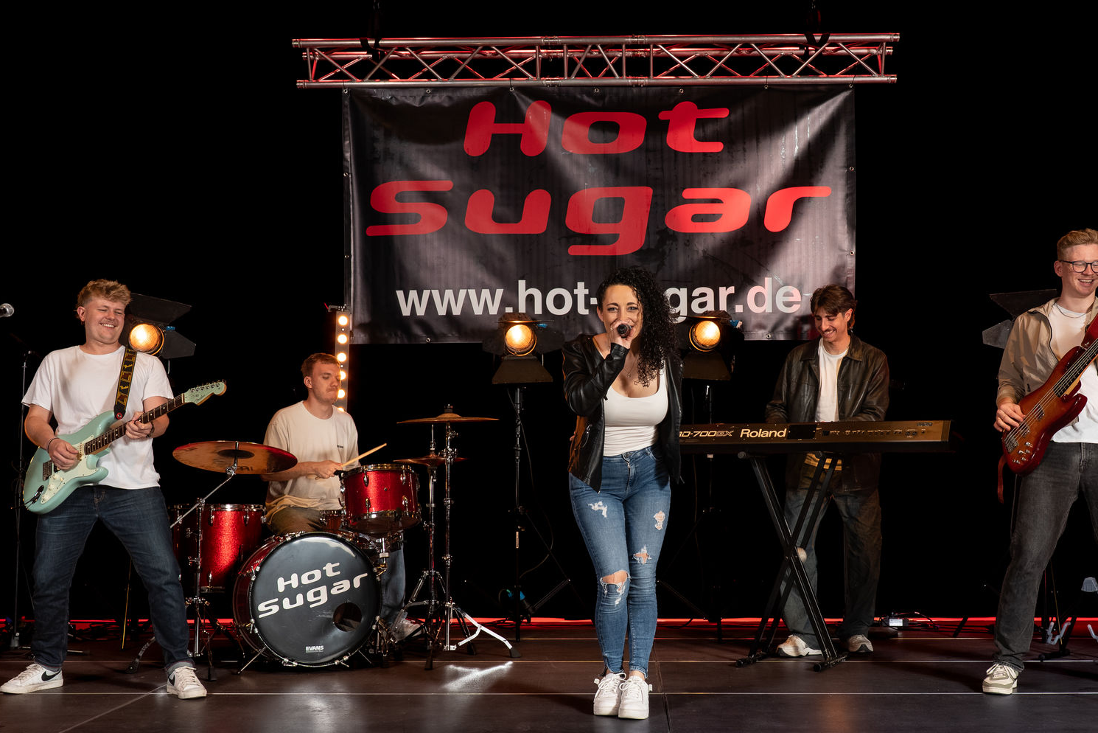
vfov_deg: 29.9
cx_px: 618
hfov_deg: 43.5
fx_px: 1373
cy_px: 392
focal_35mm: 45
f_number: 5.6
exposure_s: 1/250
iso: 1600
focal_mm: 32
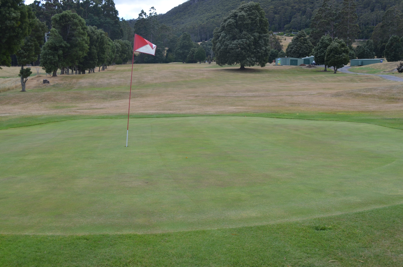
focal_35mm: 45
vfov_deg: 29.7
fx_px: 503
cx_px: 202
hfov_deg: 43.7
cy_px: 134
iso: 100
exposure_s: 1/180
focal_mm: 30
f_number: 6.7
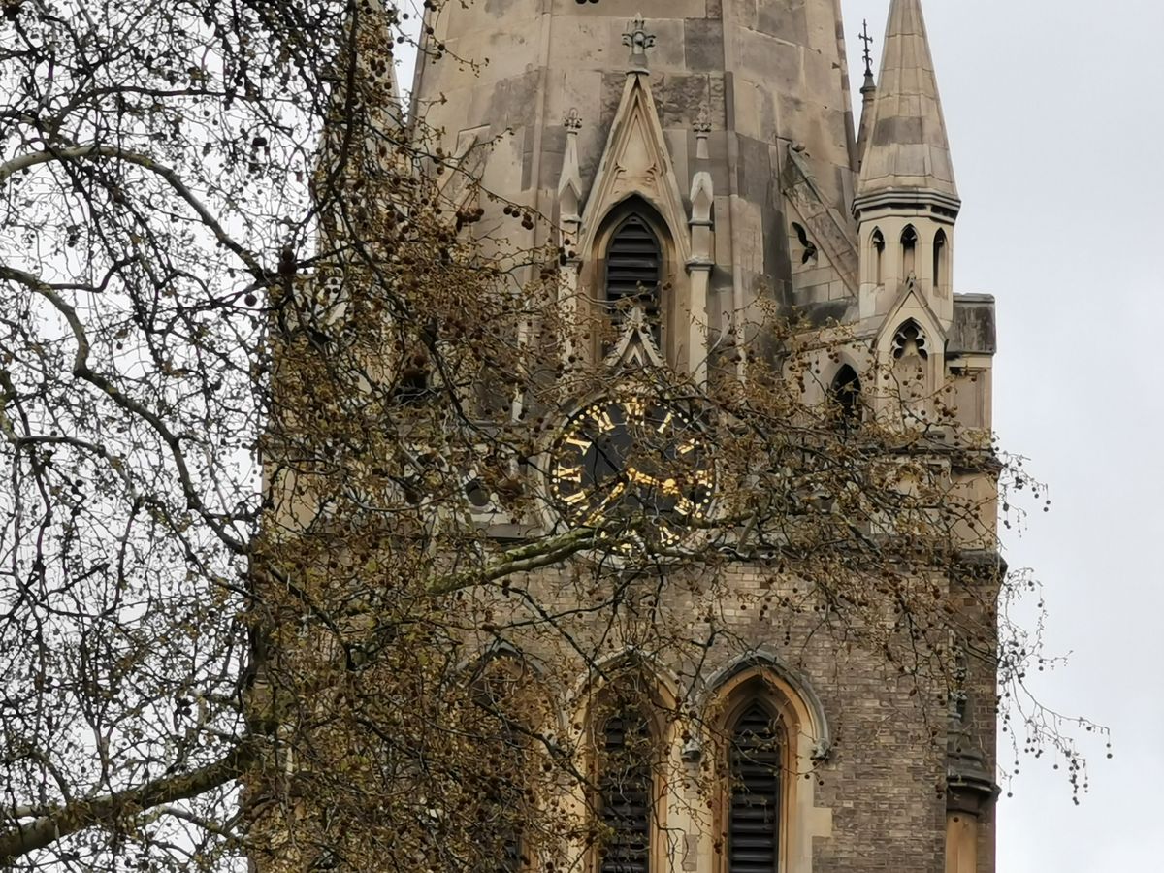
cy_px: 436
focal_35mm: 270
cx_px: 582
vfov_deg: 5.5
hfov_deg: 7.3
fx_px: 9079
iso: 50
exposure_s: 1/147
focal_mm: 14.46
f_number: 3.4
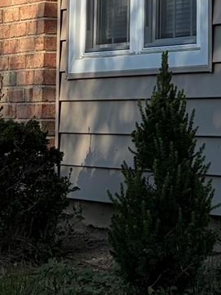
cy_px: -99
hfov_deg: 9.8
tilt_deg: +9.8
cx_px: 368
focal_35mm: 145
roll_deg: +1.6
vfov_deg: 13.1
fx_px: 1235
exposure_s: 1/3279
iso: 50
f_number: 1.6
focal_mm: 5.96
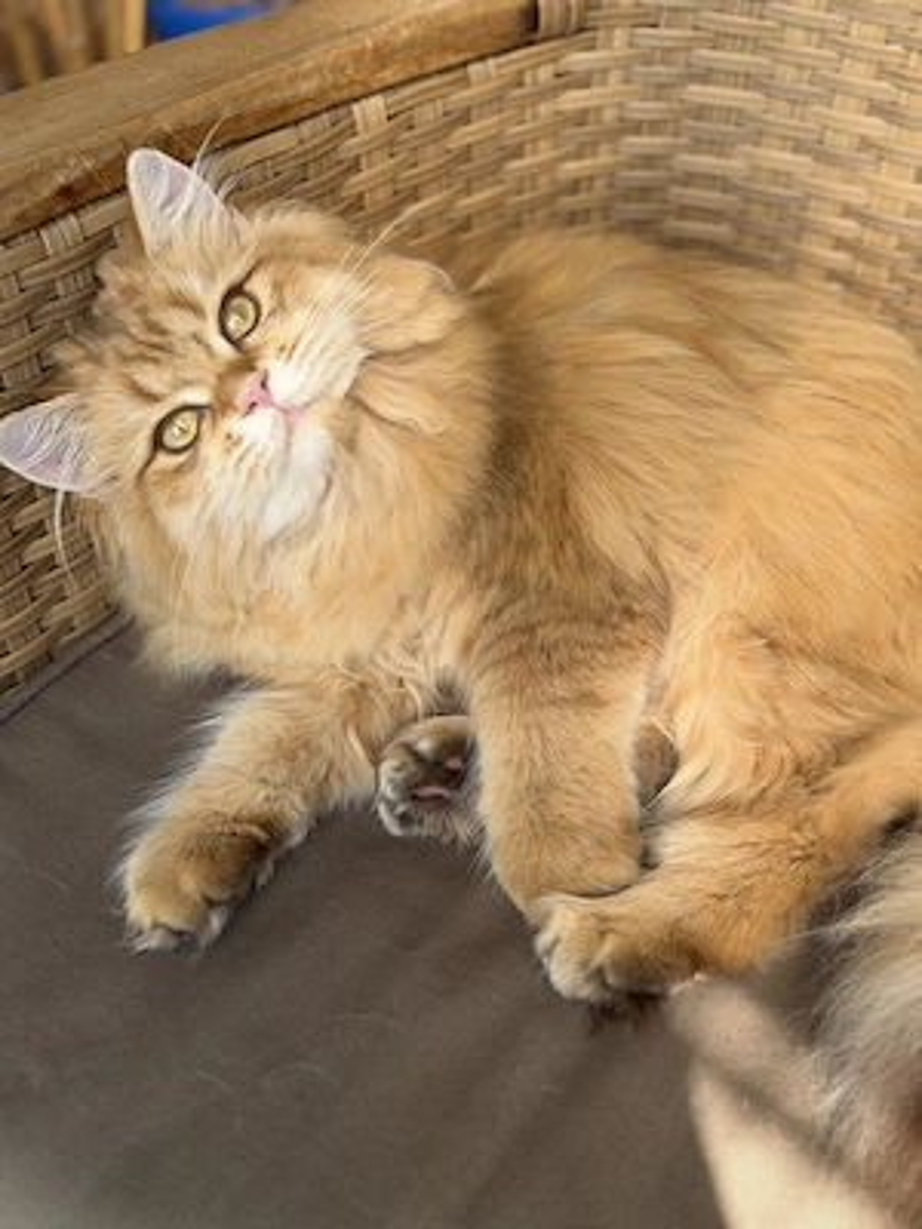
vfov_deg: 39.7
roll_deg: -2.5
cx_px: 461
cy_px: 614
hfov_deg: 30.3
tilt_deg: -43.4
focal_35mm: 48
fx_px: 1705
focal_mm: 6.76
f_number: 1.78
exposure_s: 1/1085
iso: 64
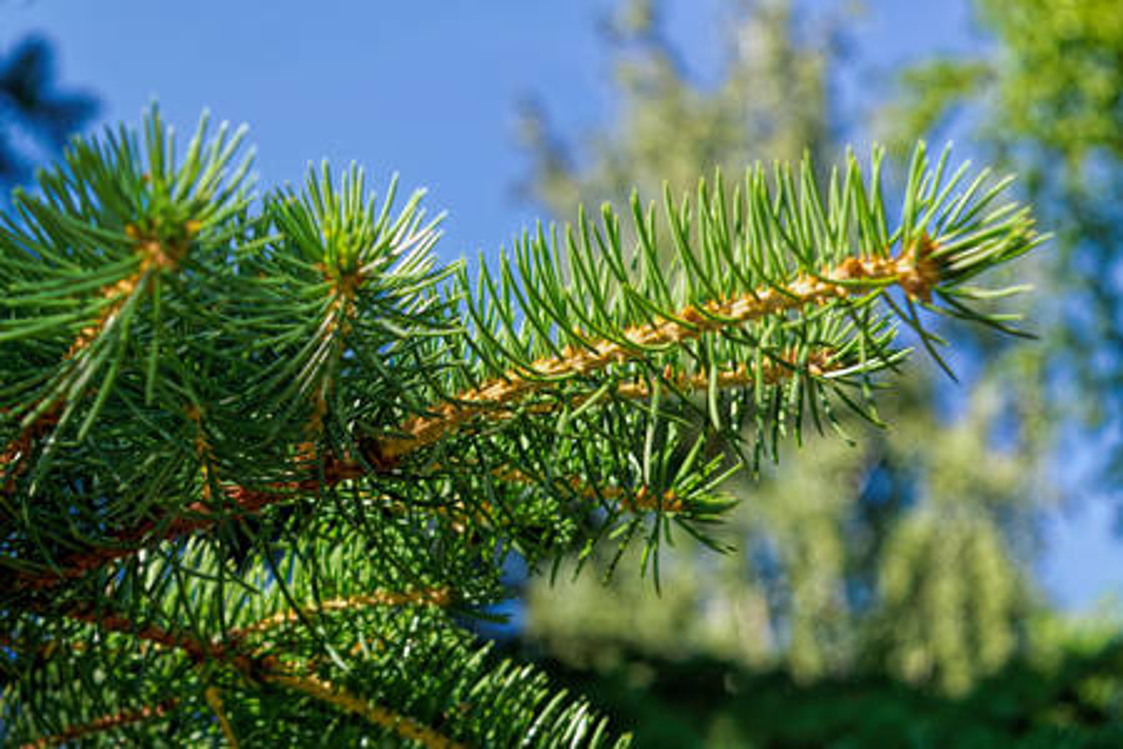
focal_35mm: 82
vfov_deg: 16.6
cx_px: 562
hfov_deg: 24.6
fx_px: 2573
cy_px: 374
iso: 100
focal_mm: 55
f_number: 6.3
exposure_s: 1/160
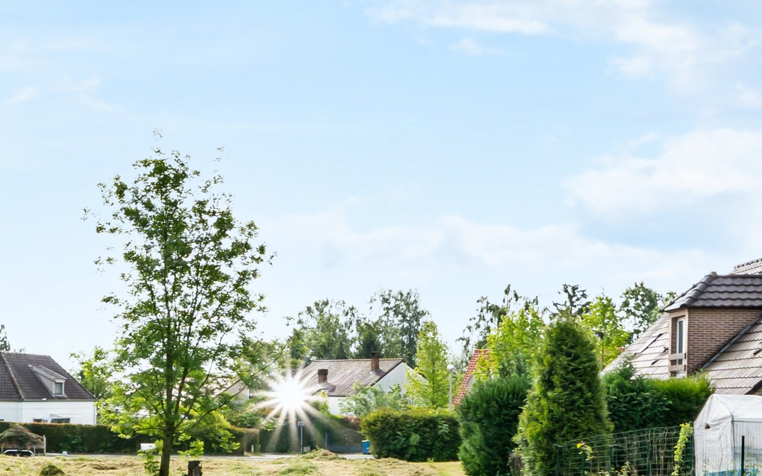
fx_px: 1018
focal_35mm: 49
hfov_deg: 39.7
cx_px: 173
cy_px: 395
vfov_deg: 25.8
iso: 100
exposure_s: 1/125
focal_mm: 12
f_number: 13
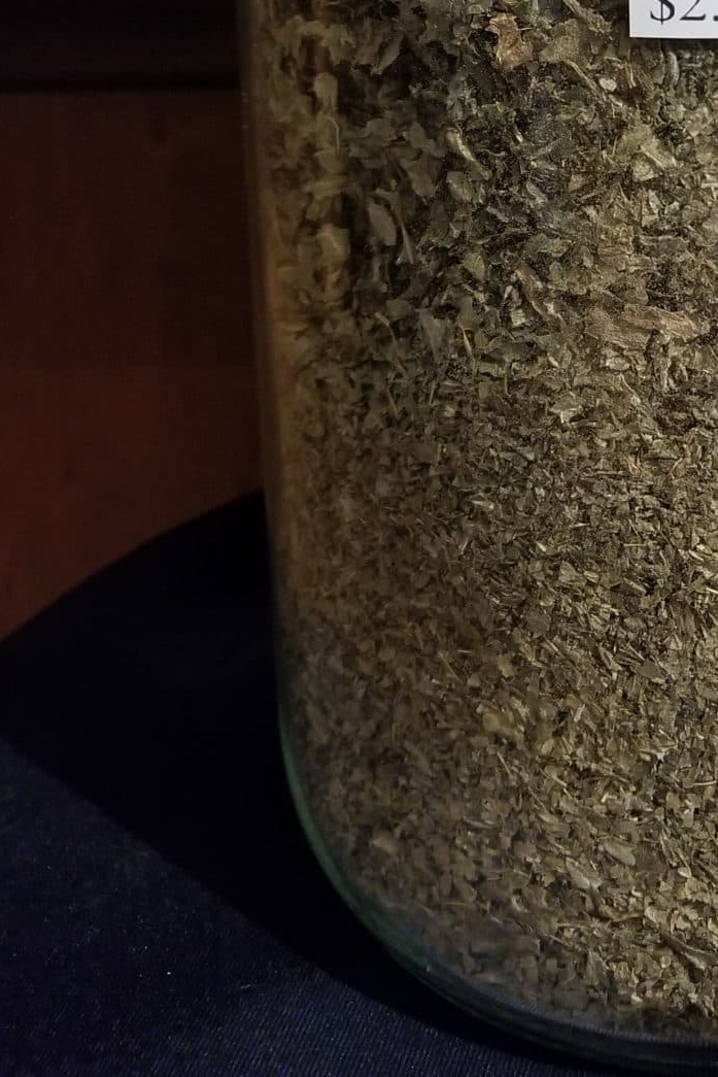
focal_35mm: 53
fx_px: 1585
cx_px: 744
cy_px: 56
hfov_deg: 24.2
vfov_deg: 34.8
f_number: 1.7
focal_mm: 4.25
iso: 250
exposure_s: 1/17
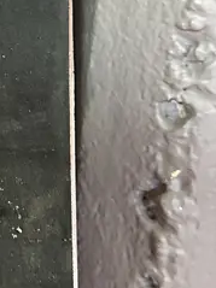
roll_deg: -1.9
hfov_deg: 13.5
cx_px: -117
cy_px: 104
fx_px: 858
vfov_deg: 19.0
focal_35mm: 103
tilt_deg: -18.7
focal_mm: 6.86
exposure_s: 1/33
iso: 640
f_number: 1.78
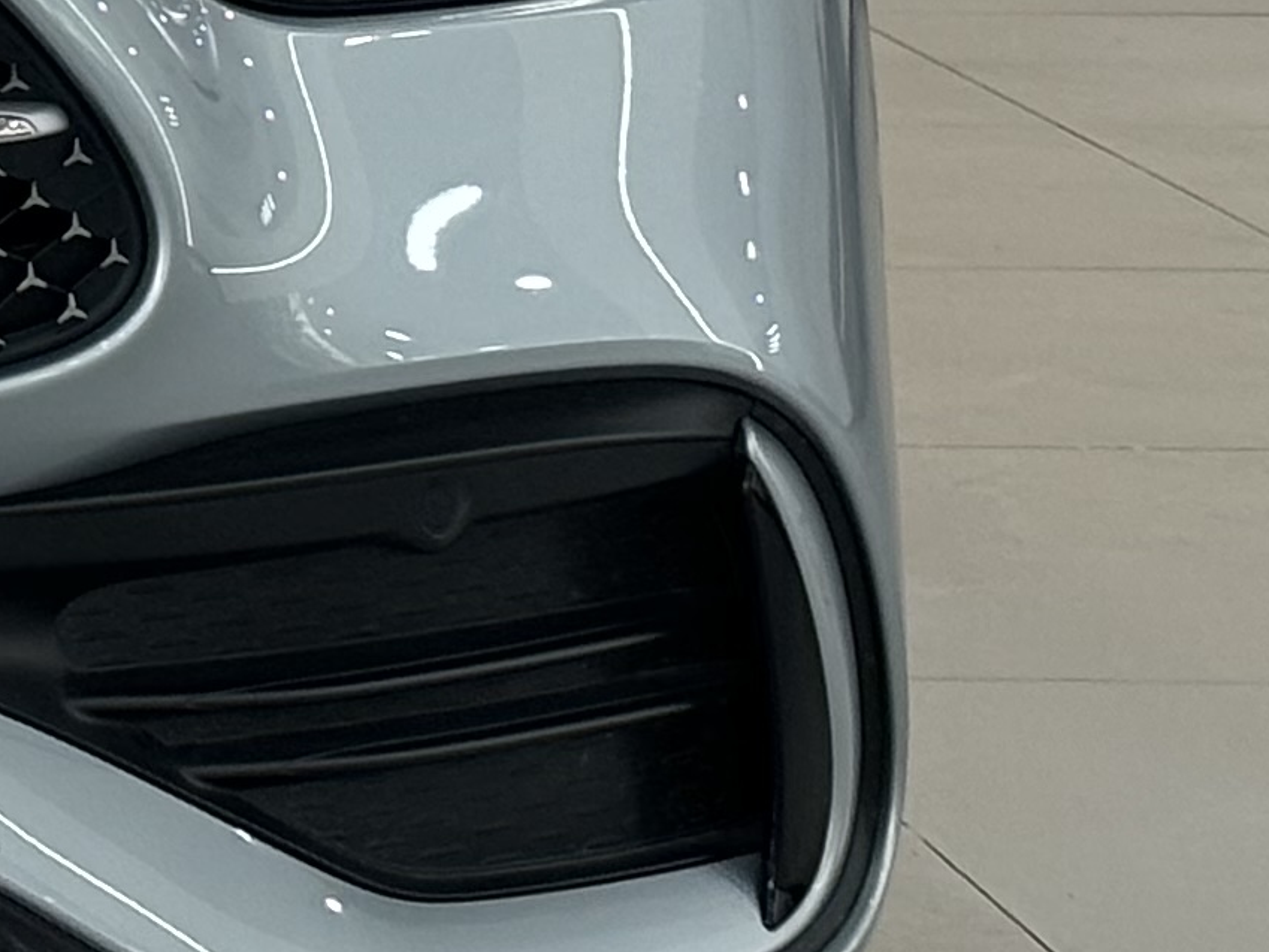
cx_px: -1235
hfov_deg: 7.7
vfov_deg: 5.9
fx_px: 9056
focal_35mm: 247
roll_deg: -0.2
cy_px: -683
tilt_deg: -2.6
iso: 40
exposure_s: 1/102
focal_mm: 5.96
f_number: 1.6
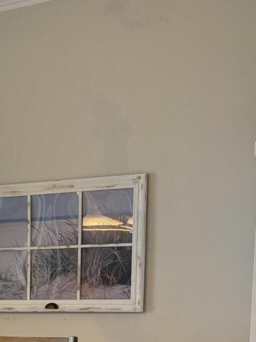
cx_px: -68
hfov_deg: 18.2
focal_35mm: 76
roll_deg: +1.9
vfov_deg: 23.1
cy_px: 432
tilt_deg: -13.2
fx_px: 749
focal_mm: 5.96
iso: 125
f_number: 1.6
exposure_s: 1/220
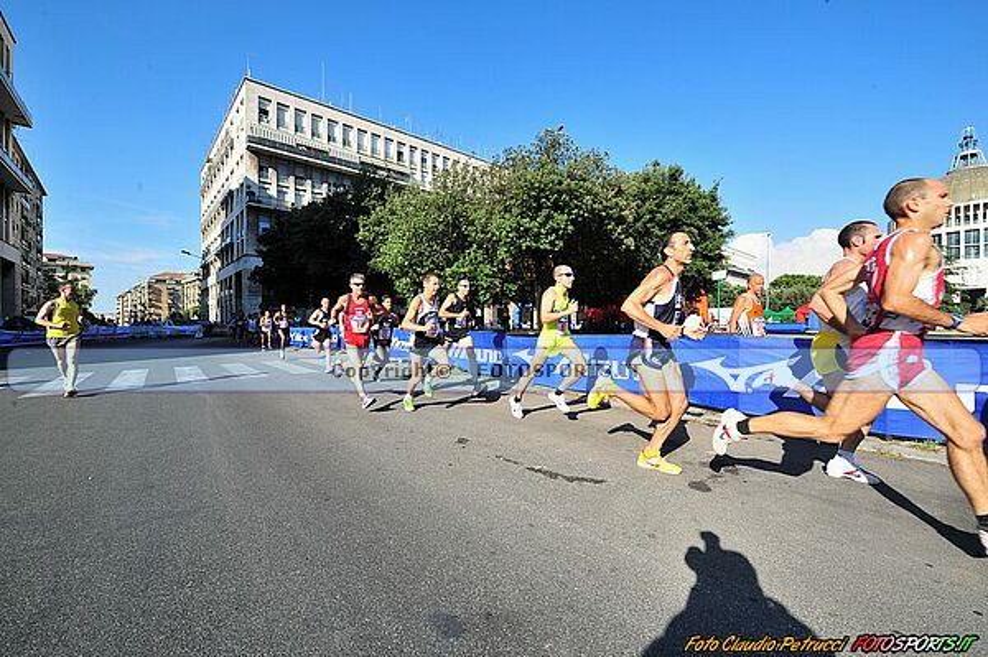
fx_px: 384
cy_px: 328
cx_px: 494
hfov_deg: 104.3
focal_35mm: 14
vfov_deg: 81.1
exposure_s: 1/400
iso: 400
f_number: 11
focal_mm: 14
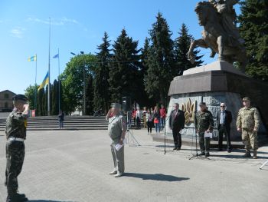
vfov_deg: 54.9
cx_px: 134
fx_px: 194
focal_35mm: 25
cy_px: 101
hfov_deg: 69.4
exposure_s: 1/160
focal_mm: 4.5
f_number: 8.7
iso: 80
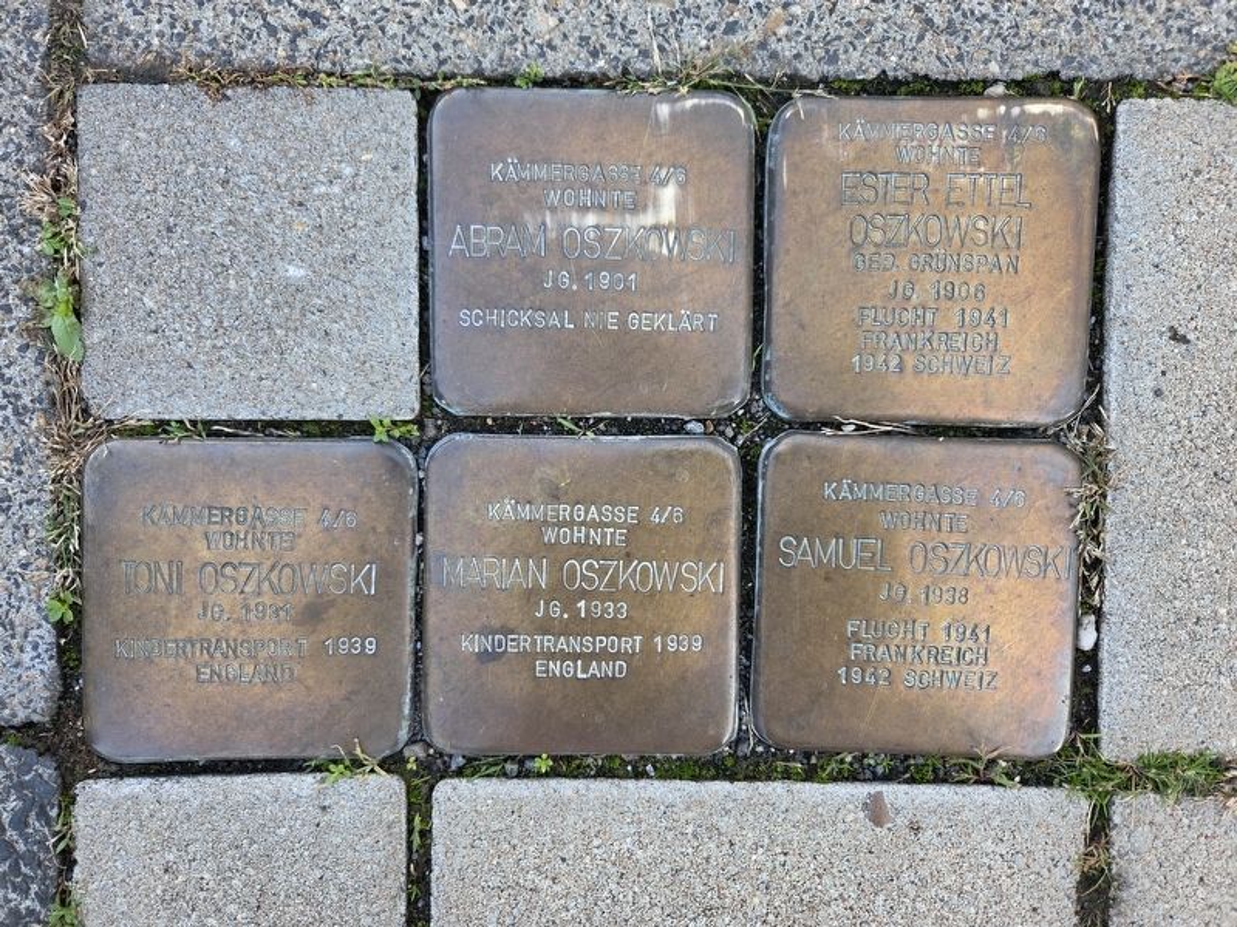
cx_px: 618
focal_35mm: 23
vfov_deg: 58.9
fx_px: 822
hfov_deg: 73.9
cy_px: 464
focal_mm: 5.4
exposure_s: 1/180
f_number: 1.8
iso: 80
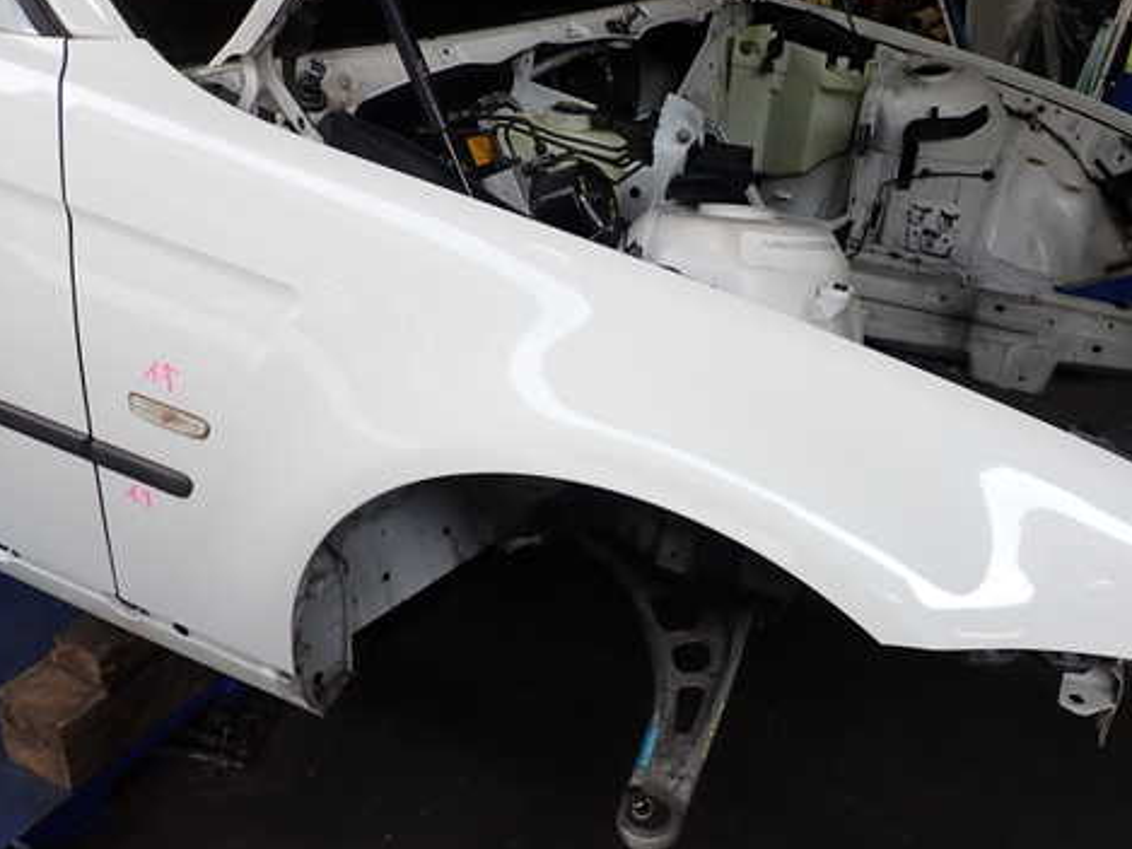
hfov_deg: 56.7
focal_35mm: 32
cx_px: 623
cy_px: 412
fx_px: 1047
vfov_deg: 44.2
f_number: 2.8
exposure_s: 1/160
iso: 100
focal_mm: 4.5
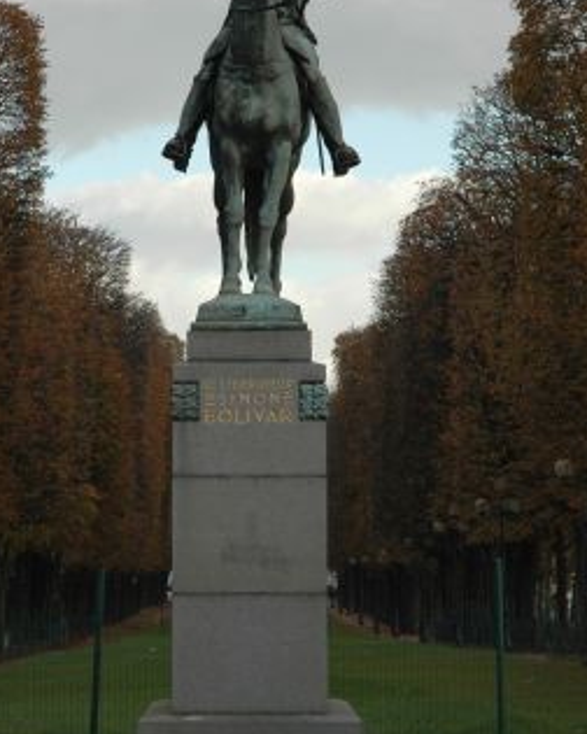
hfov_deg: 10.3
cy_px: 198
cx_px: 232
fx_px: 3257
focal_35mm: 150
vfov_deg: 12.8
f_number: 5.6
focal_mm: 70
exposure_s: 1/400
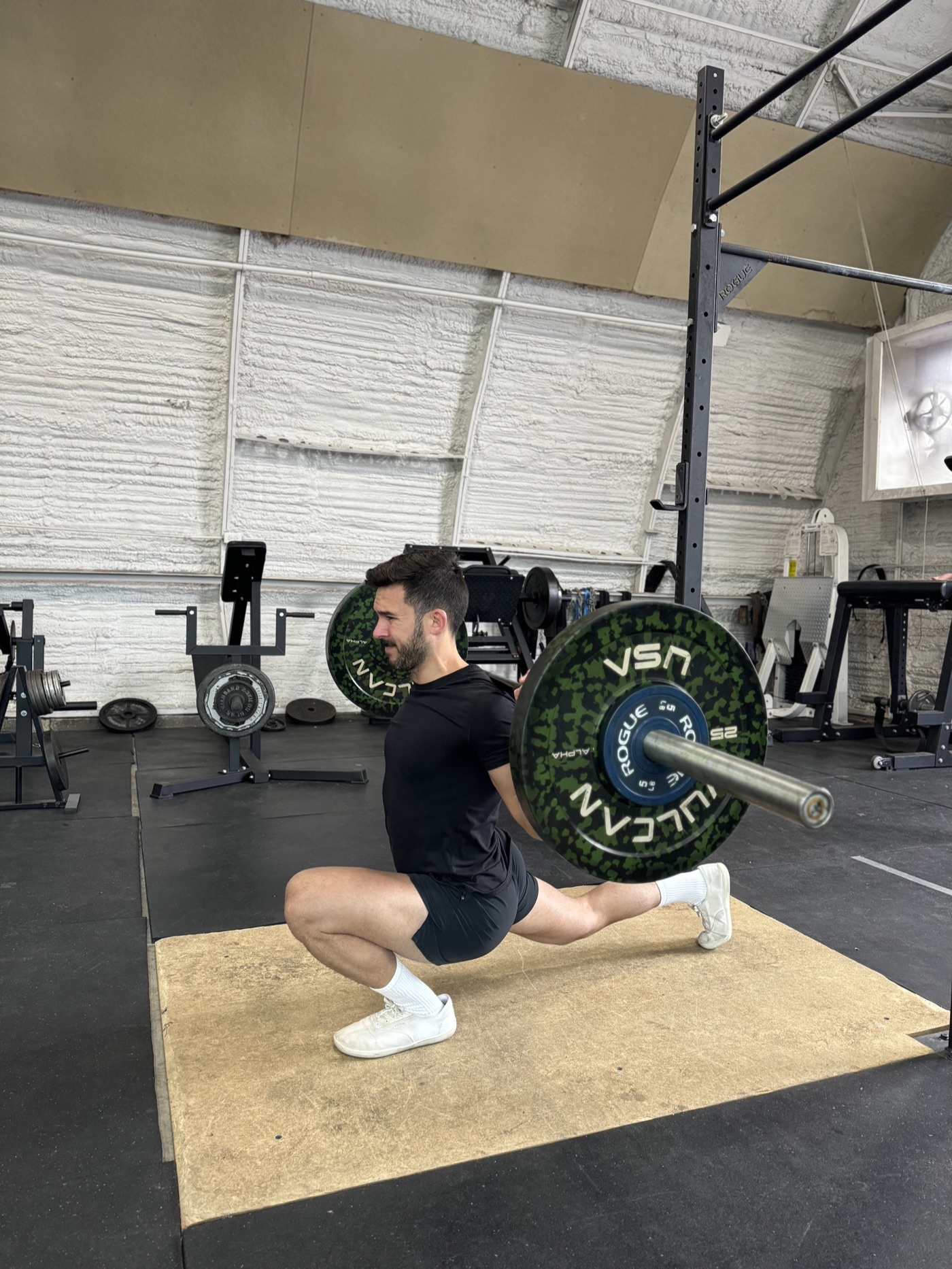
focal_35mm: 24
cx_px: 476
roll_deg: -1.2
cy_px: 634
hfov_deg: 56.8
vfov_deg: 71.6
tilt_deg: -3.3
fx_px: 880
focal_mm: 6.76
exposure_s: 1/60
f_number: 1.78
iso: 400
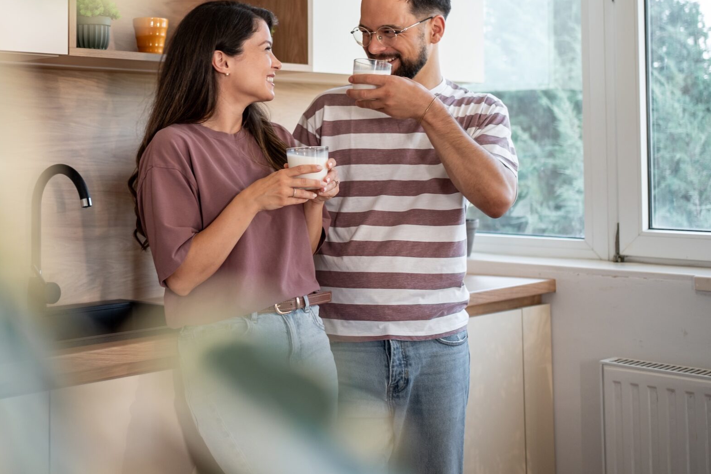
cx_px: 225
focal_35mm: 56
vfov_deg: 23.9
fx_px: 1106
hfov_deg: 35.2
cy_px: 113
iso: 400
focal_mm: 35
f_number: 1.8
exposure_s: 1/320
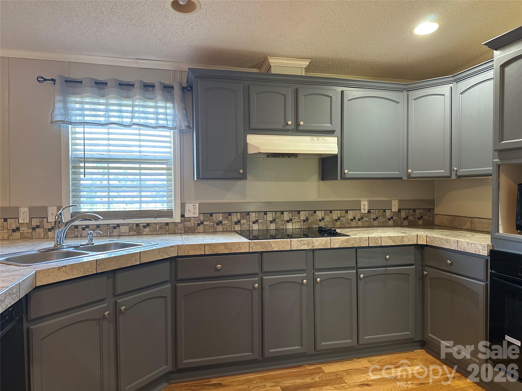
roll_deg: -0.2
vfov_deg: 56.8
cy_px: 196
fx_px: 362
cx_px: 261
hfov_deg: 71.6
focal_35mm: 24
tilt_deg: -1.2
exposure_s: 1/60
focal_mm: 6.86
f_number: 1.78
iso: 400
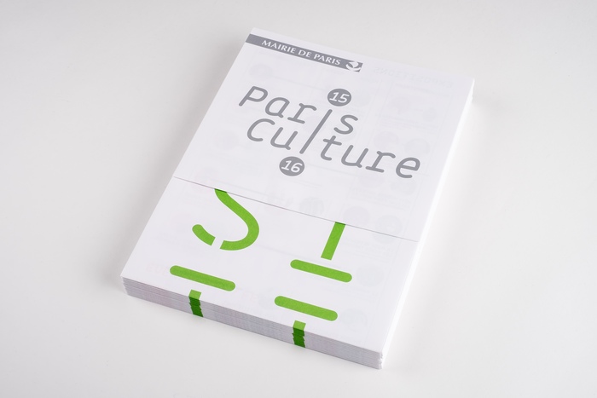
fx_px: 879
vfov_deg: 25.5
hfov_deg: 37.5
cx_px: 298
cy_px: 199
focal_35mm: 53
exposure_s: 1/125
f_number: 14
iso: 200
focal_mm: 35
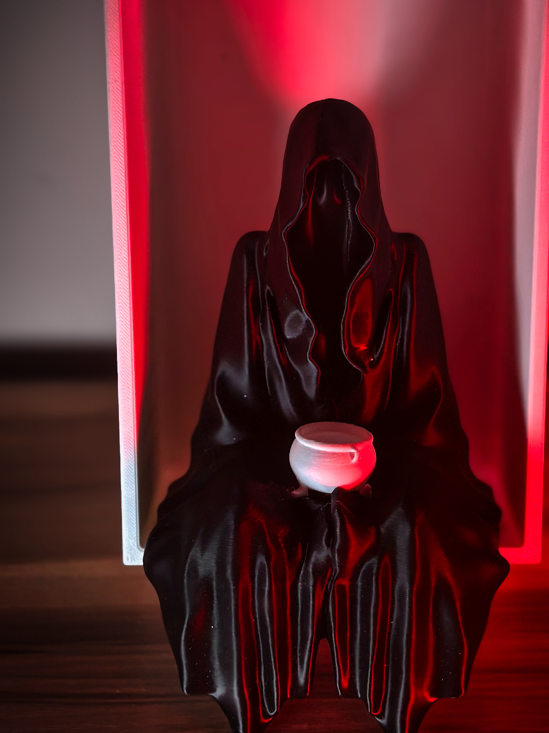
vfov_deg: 29.0
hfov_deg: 21.9
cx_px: 349
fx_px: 1417
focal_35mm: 67
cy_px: 336
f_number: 1.78
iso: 400
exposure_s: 1/49
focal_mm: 6.86
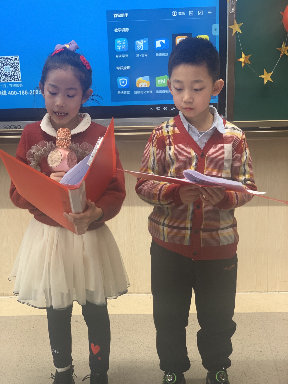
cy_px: 192
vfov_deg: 36.8
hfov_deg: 28.0
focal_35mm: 52
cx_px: 144
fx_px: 577
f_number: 2.4
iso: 100
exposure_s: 1/60
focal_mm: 6
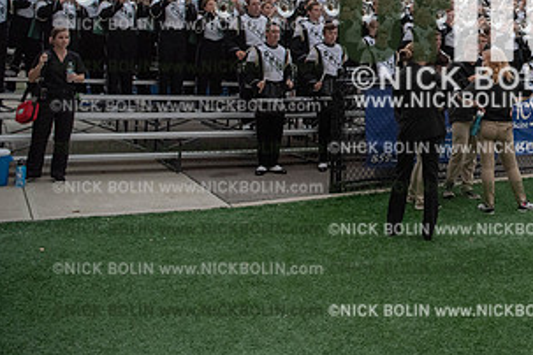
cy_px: 25
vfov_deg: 28.0
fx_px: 681
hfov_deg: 40.1
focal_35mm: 46
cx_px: 463
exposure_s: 1/4000
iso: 3200
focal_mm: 24
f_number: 3.5
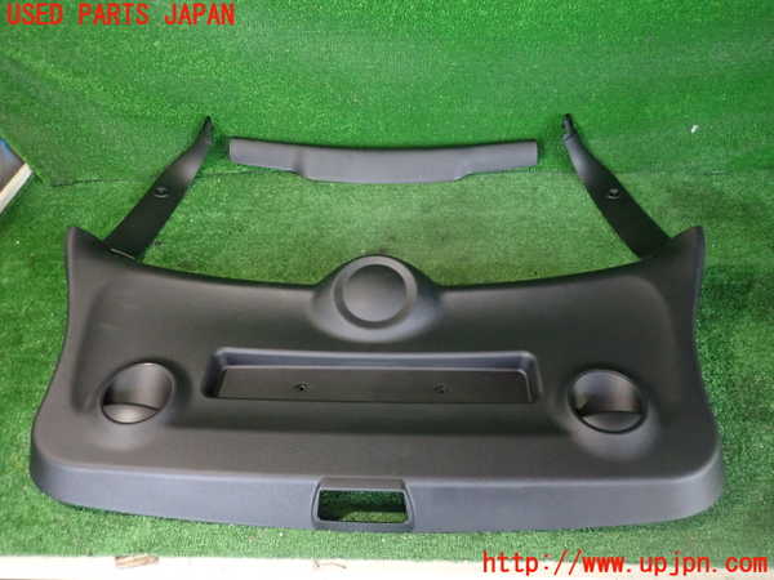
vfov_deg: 54.9
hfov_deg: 69.4
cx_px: 387
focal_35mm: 25
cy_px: 290
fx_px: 559
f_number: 2
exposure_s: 1/25
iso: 800
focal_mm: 4.5
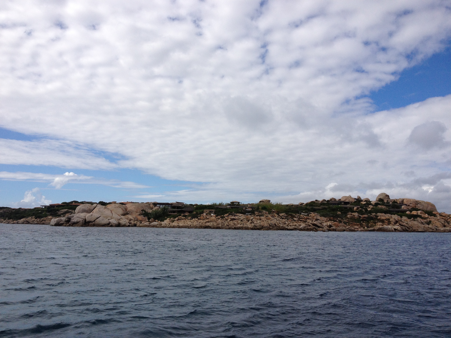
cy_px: 169
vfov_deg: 40.7
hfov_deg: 52.6
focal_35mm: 35
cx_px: 226
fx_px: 456
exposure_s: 1/3067
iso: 64
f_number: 2.4
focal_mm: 4.28
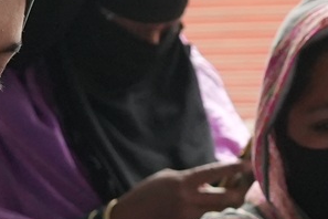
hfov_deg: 8.9
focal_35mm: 230
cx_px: 194
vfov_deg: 6.0
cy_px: 227
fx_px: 2095
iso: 2000
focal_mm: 24
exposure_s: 1/2000
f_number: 4
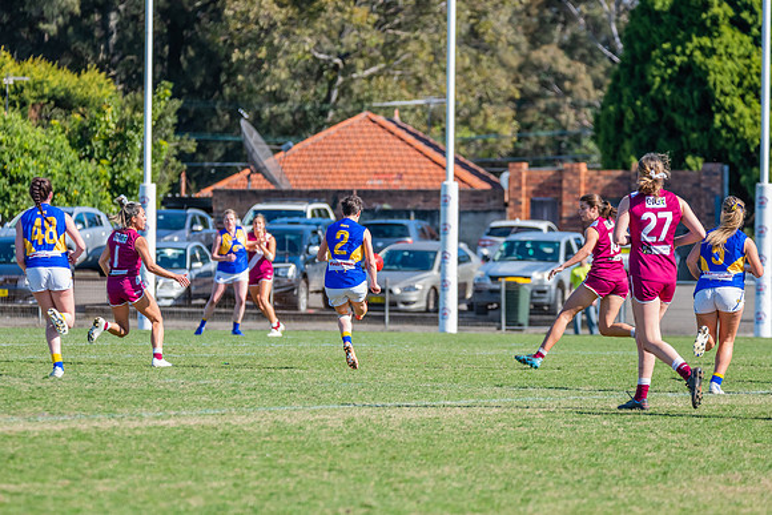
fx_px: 7267
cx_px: 363
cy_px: 229
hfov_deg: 6.1
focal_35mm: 339
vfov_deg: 4.1
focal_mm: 300
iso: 800
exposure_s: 1/1600
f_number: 7.1
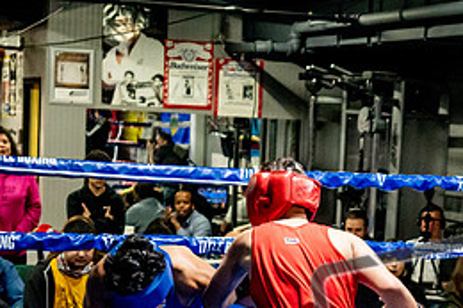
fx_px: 1491
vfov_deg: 11.7
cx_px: 315
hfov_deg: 17.6
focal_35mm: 116
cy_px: 295
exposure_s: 1/800
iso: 5000
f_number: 2.8
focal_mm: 35
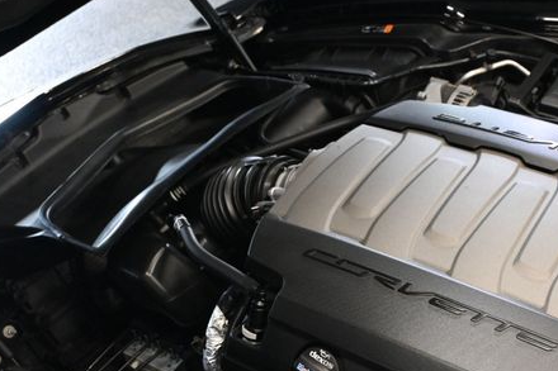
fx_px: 761
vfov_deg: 27.2
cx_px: 369
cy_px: 263
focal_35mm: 49
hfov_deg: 39.8
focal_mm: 22.5
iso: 3200
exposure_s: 1/80
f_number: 4
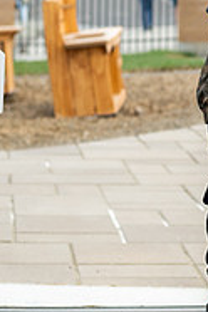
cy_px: 81
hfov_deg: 8.5
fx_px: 1352
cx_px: 379
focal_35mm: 156
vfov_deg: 13.1
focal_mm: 50
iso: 160
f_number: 4
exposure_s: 1/400
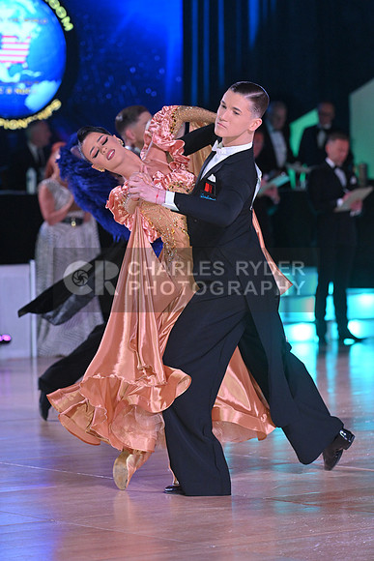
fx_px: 2336
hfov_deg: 9.2
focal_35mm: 150
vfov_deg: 13.7
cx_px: 187
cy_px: 280
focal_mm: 150
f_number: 5
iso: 3200
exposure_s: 1/400
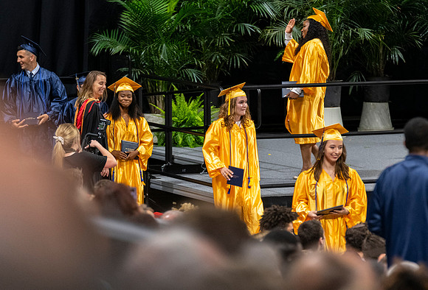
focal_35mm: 283
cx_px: 250
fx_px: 3385
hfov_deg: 7.2
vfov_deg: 4.9
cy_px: 175
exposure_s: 1/200
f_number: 4
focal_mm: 190
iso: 2000
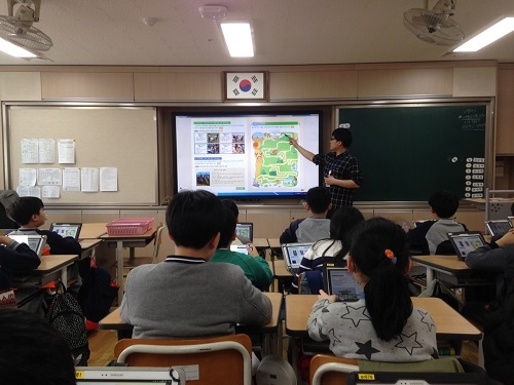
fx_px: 490
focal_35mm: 33
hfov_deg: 55.4
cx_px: 257
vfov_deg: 42.9
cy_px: 192
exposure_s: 1/40
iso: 50
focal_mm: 4.12
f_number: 2.4
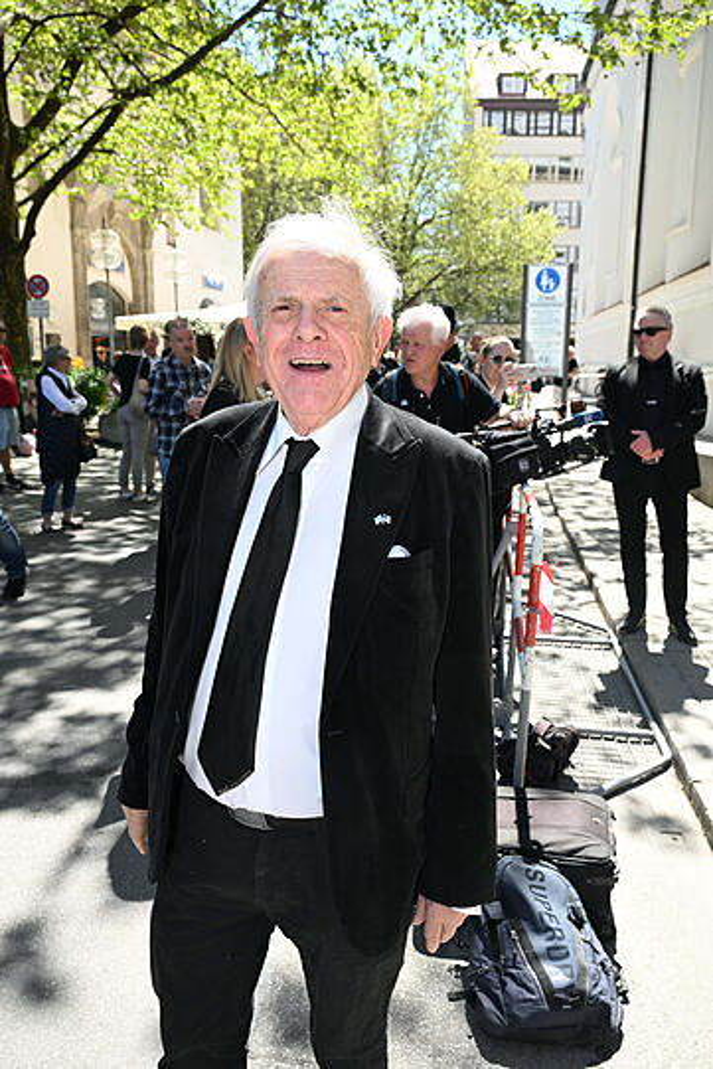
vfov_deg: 63.6
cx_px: 356
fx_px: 861
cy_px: 534
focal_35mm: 29
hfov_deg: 45.0
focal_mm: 29
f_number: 6.3
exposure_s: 1/200
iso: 200
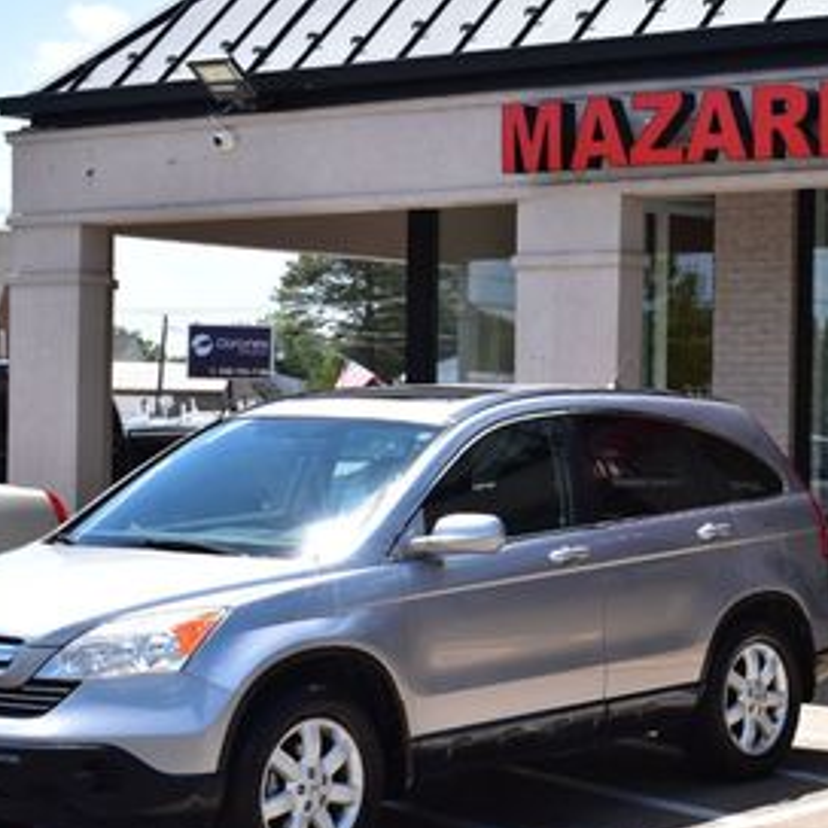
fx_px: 2354
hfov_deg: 19.4
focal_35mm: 87
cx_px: 837
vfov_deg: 19.9
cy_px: 447
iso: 400
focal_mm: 29
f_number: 11
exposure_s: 1/400
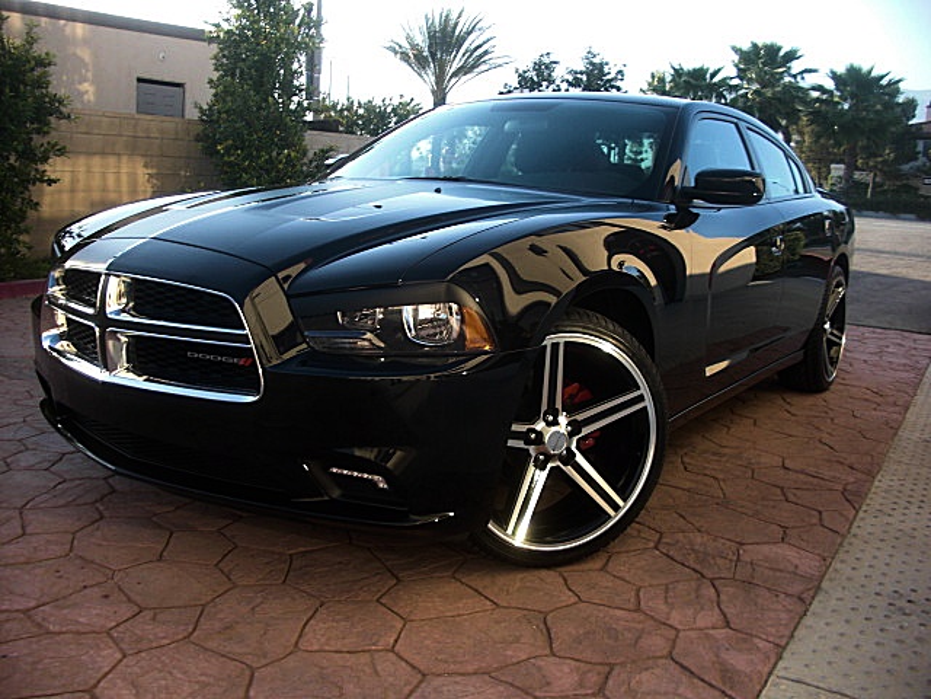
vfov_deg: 39.7
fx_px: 968
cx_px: 466
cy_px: 350
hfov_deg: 51.4
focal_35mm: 36
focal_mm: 6.3
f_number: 2.8
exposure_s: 1/125
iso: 50
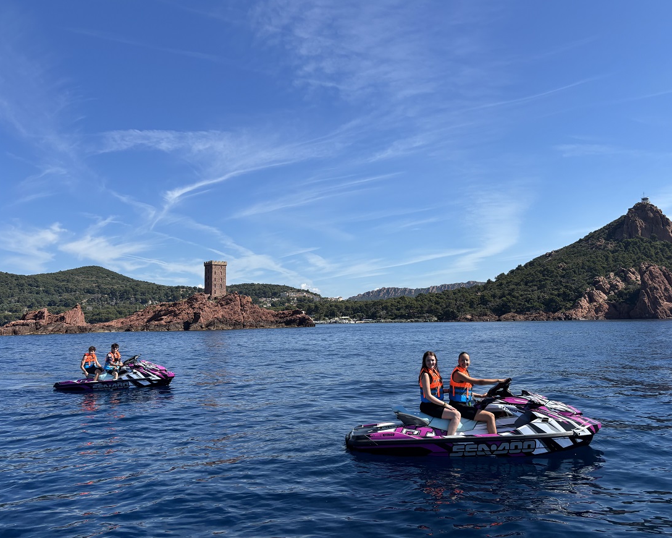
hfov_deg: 62.1
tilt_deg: +4.7
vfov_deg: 51.5
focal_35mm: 28
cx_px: 369
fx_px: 557
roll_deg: +1.2
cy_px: 268
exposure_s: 1/3650
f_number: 1.6
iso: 50
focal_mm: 5.96
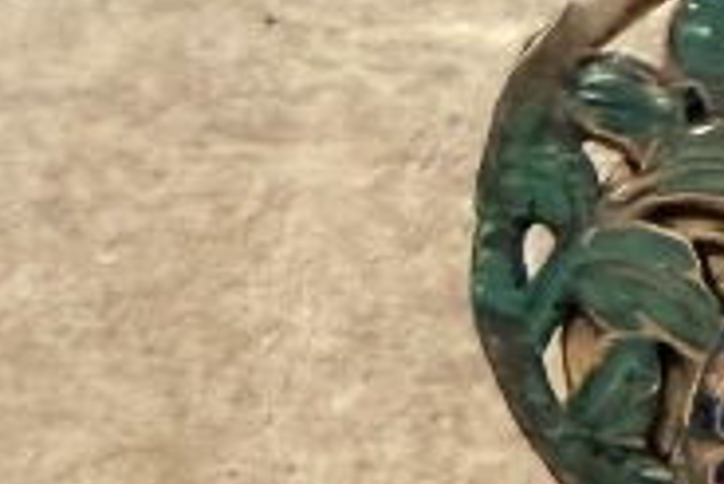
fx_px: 3542
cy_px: 1428
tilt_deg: -76.6
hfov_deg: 10.3
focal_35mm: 176
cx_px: 1641
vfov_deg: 7.0
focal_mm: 2.22
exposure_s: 1/50
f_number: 2.2
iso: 320
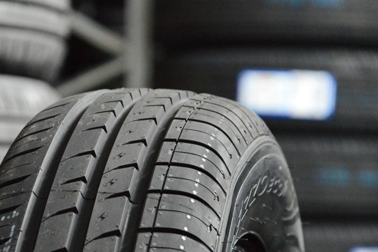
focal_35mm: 224
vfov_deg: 6.1
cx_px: 166
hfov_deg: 9.2
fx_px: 2349
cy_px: 176
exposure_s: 1/60
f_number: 5.6
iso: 6400
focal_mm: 105
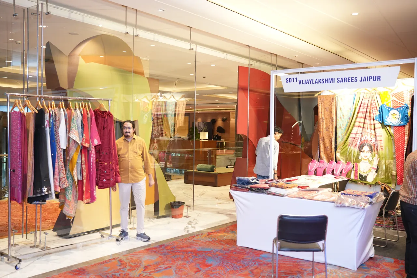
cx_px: 208
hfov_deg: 54.4
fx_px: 405
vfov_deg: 37.8
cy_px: 139
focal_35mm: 35
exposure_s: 1/125
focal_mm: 35
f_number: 2.2
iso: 1250
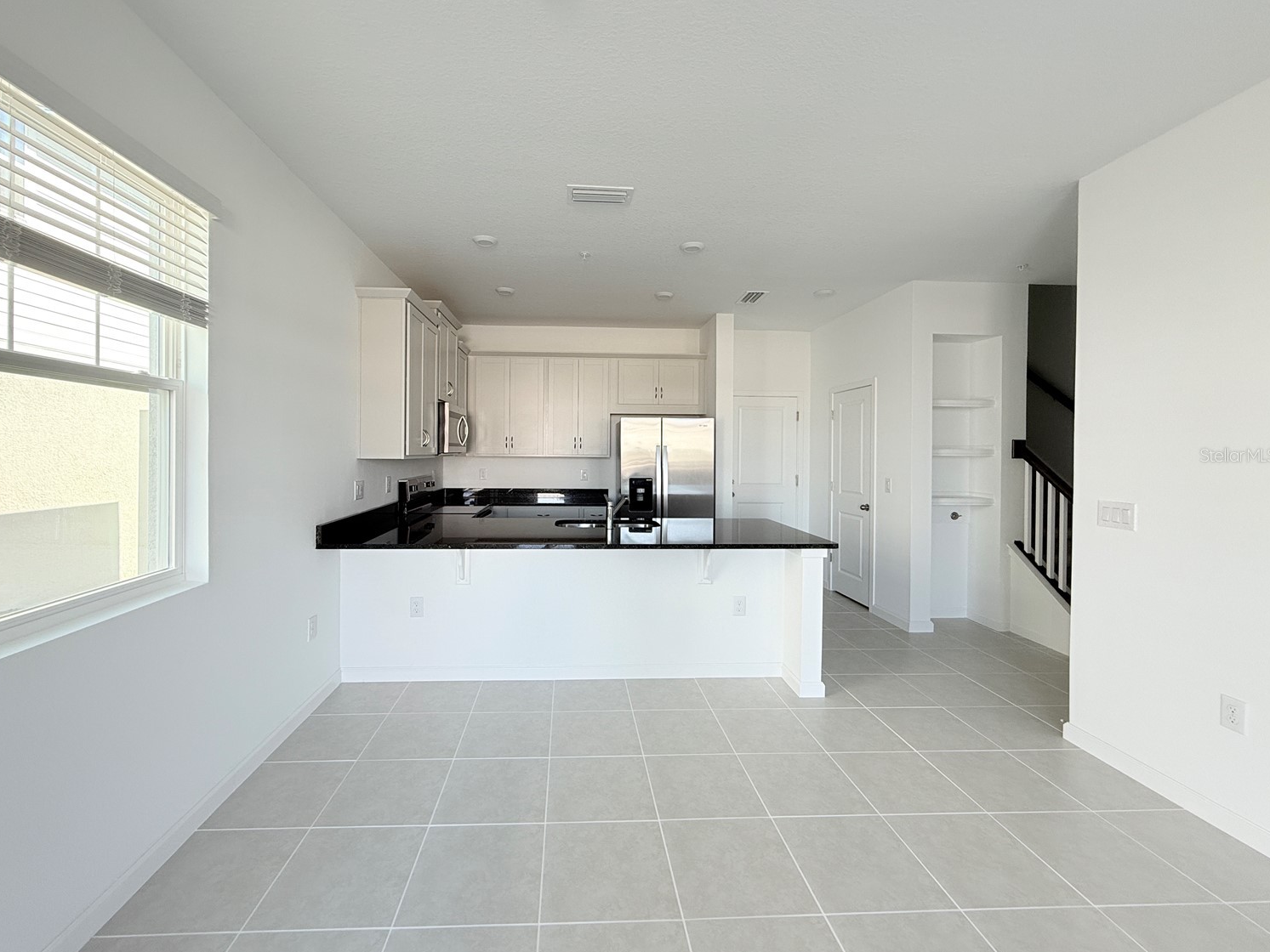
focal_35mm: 15
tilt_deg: -0.4
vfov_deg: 81.7
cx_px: 600
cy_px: 455
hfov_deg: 98.1
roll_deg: -0.4
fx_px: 550
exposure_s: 1/99
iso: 80
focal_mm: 2.22
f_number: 2.2
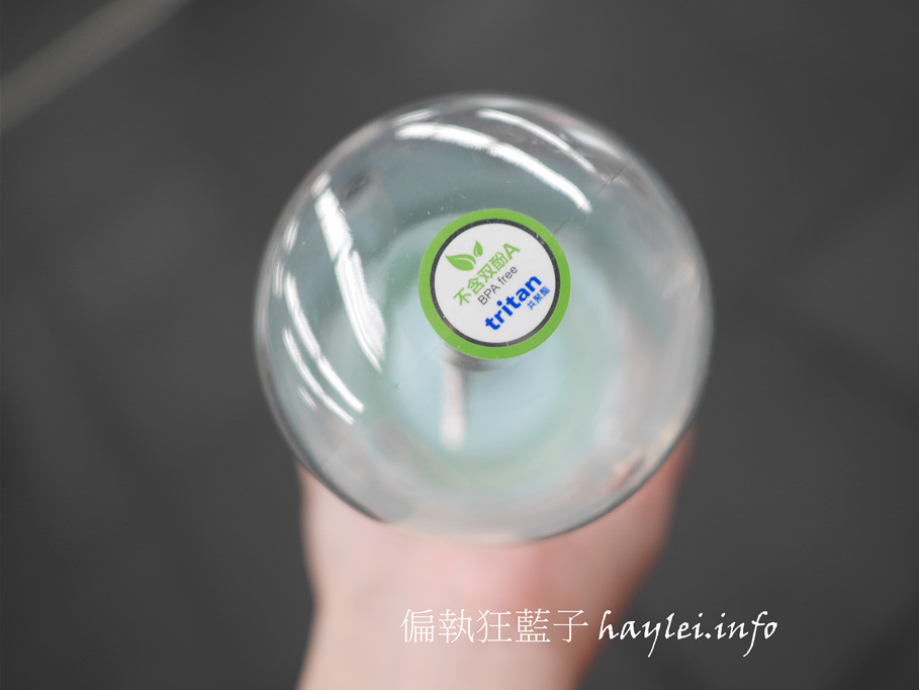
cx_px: 504
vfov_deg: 42.9
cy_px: 325
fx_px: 876
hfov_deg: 55.2
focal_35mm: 33
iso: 200
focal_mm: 15
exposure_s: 1/80
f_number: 1.7
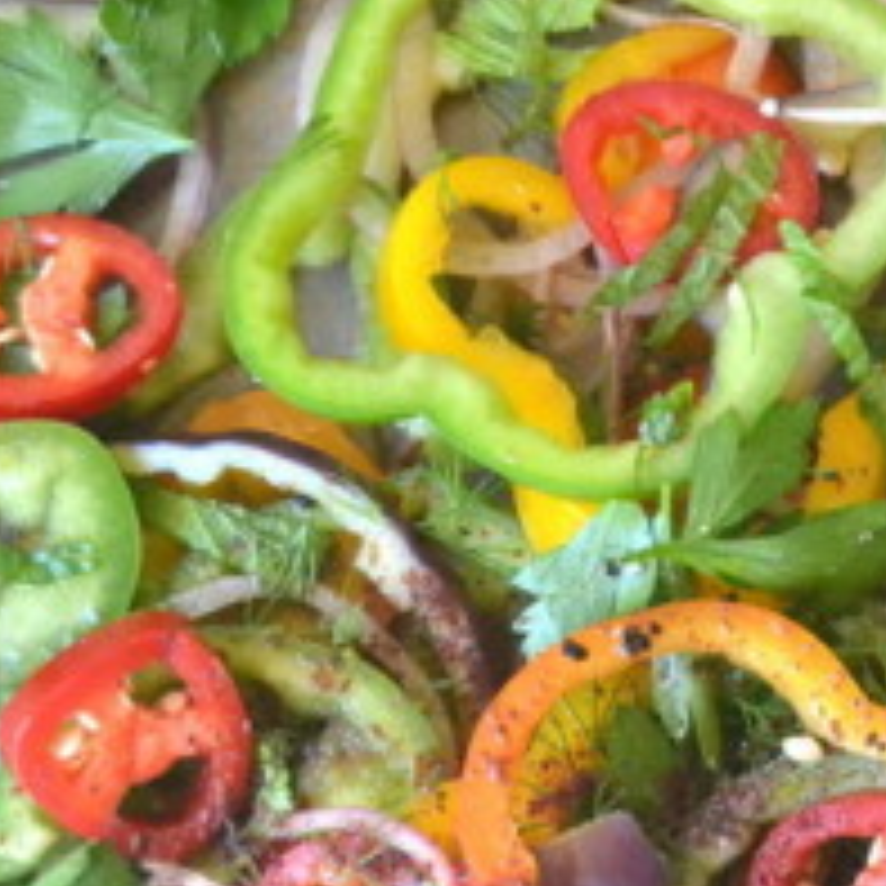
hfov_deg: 8.5
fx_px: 5893
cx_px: 1187
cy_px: 648
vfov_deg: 8.6
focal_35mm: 204
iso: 3200
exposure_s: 1/500
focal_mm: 45
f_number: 5.3
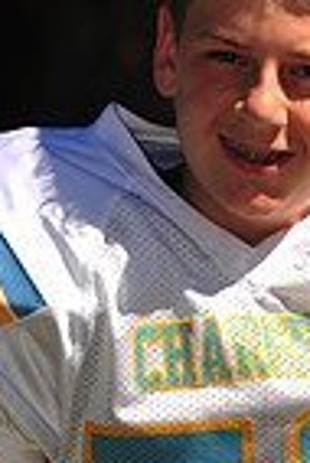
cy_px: 685
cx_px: 271
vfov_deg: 3.7
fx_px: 7086
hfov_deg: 2.5
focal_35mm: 550
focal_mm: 135
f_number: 5
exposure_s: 1/1000
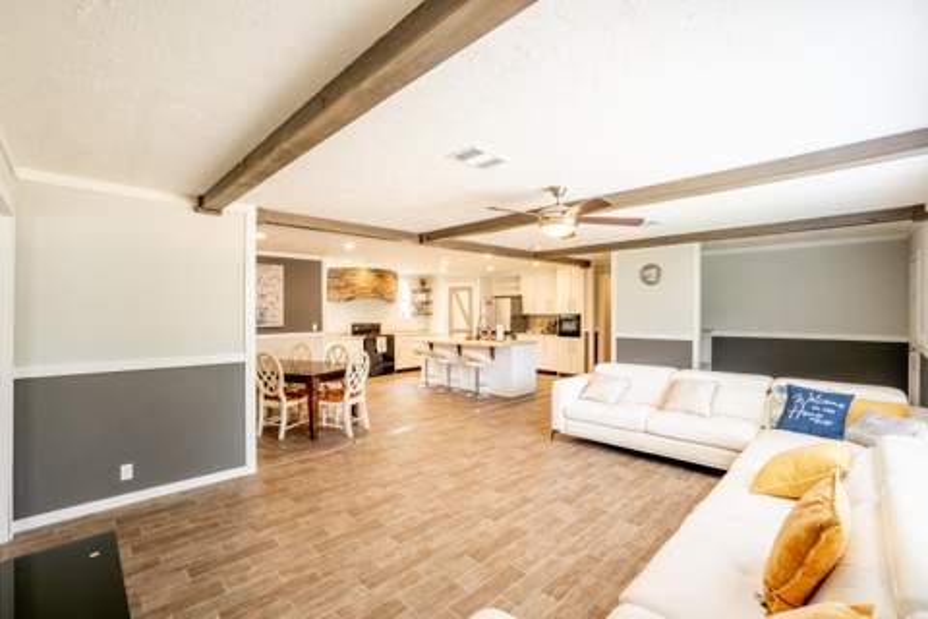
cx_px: 464
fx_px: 387
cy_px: 310
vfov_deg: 77.3
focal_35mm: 15
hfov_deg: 100.4
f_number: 8
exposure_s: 1/4
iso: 100
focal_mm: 10
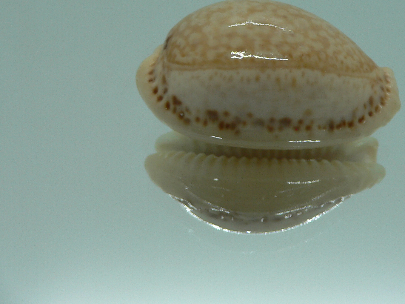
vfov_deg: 27.7
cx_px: 263
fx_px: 608
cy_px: 85
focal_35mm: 52
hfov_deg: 36.5
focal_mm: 4.6
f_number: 2.8
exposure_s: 1/60
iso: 80
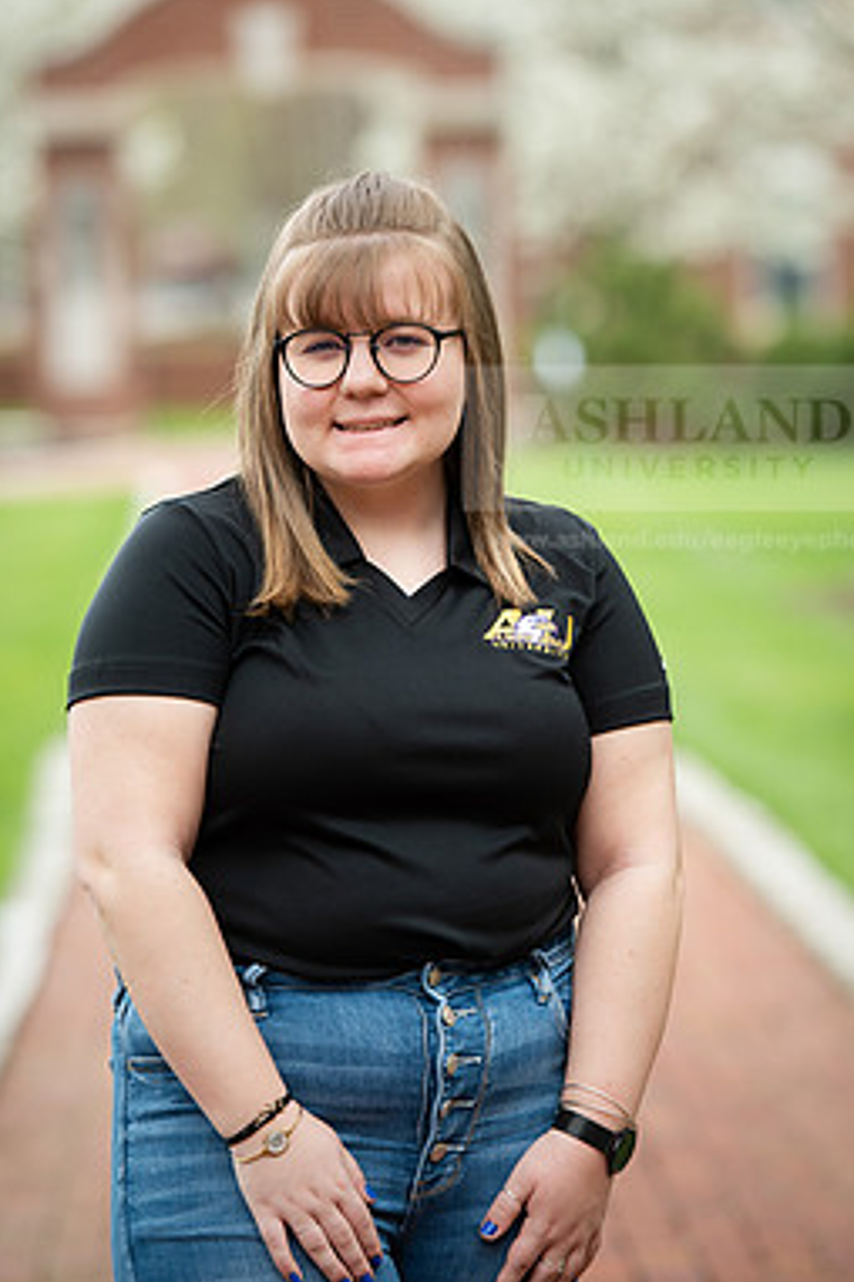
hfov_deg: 7.5
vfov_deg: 11.2
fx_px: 6511
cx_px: 410
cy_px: 575
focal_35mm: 183
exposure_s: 1/200
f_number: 4
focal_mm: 155
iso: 80
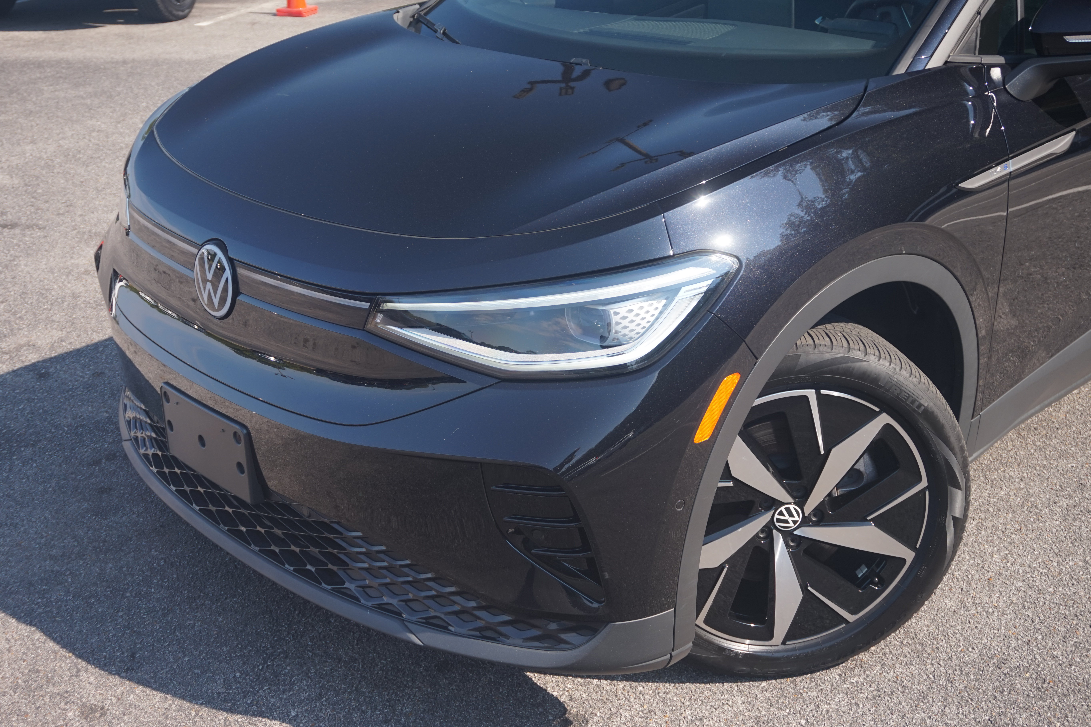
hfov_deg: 47.9
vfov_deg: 33.0
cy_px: 364
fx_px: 1227
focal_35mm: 40
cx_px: 546
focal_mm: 27
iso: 100
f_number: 5
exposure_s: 1/100
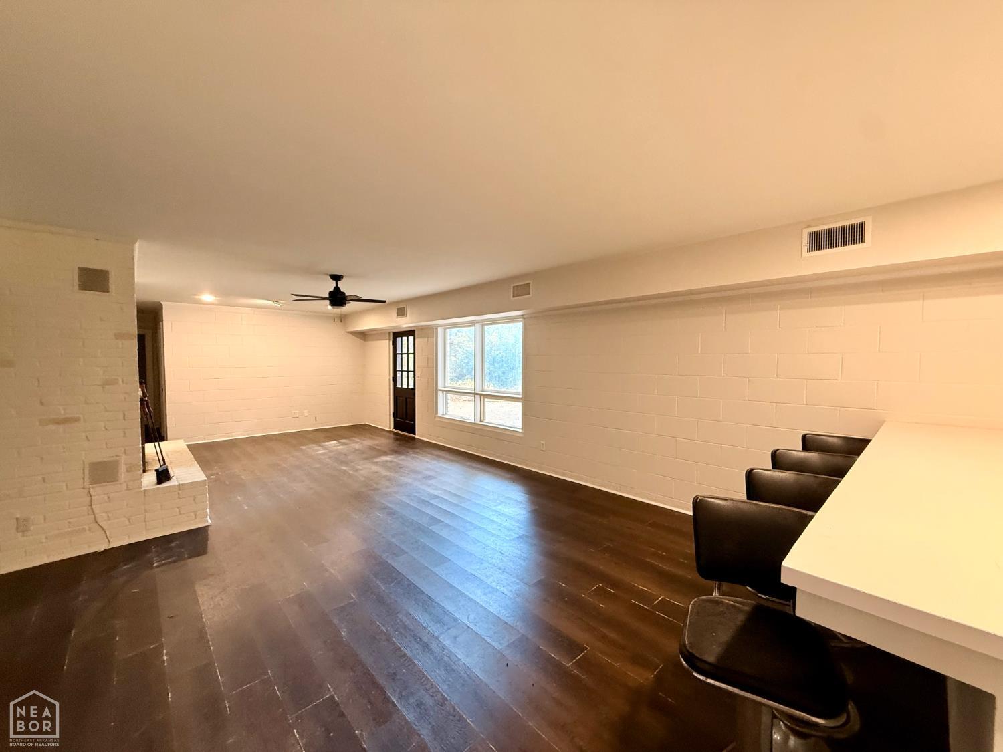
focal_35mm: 14
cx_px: 502
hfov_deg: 102.1
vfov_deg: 85.7
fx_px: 406
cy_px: 376
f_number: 2.2
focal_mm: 2.22
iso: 250
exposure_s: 1/60
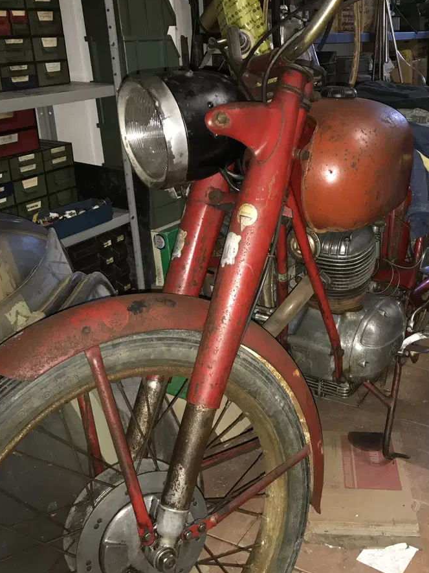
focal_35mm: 38
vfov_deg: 49.0
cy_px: 285
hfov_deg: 36.7
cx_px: 328
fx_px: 628
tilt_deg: -19.5
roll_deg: +0.2
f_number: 1.8
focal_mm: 3.99
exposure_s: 1/17
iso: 80
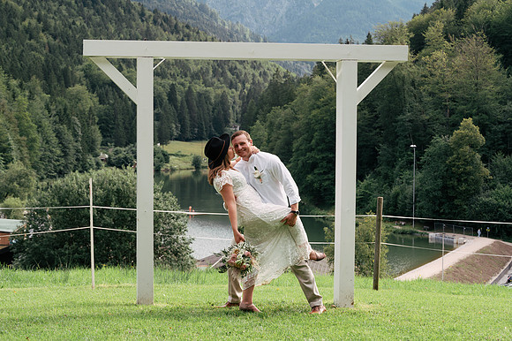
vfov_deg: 19.4
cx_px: 256
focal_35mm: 70
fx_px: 995
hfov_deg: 28.9
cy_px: 170
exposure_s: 1/250
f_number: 10
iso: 500
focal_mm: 70
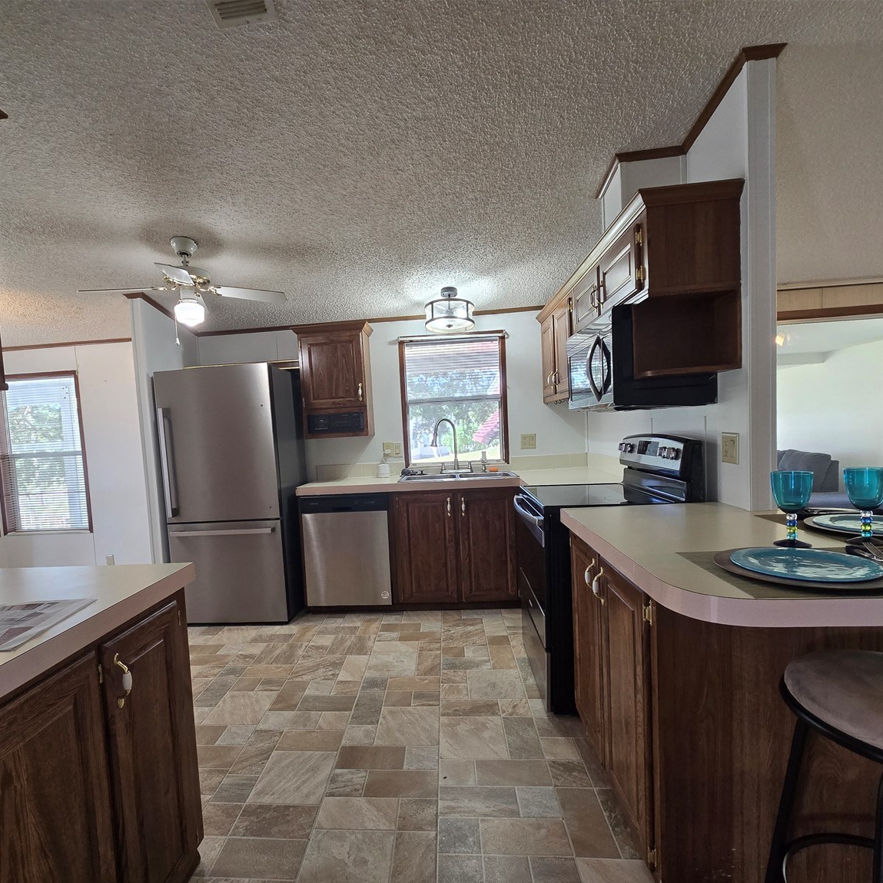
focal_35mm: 16
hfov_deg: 87.1
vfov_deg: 87.4
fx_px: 462
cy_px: 460
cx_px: 397
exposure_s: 1/60
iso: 200
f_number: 2.2
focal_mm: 2.2
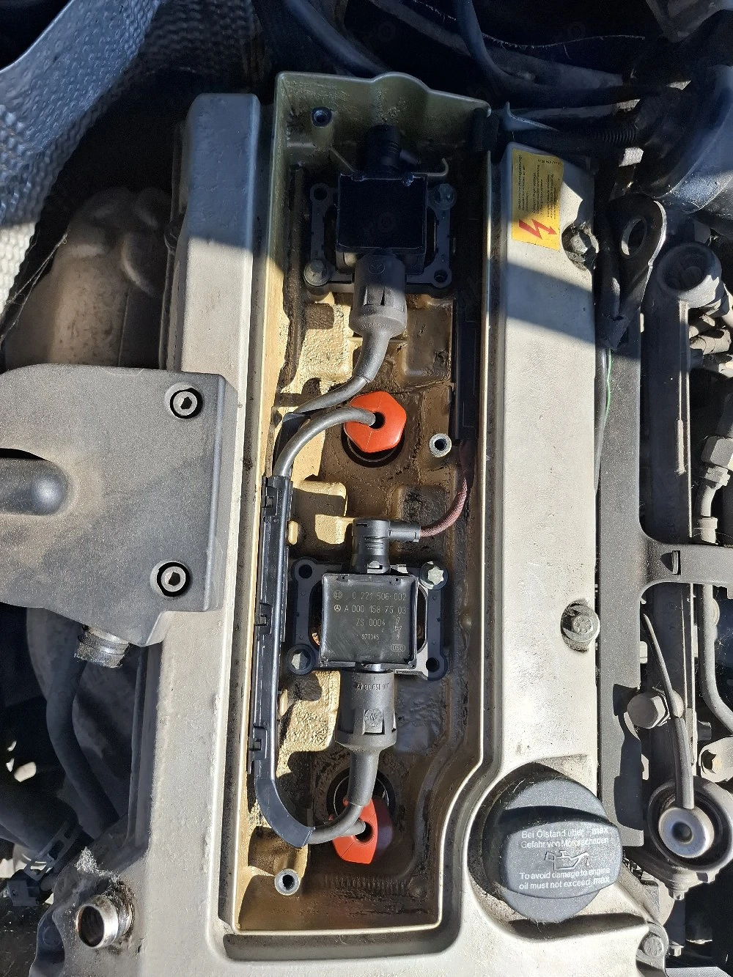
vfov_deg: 73.9
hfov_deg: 58.9
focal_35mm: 23
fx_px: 649
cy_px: 488
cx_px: 366
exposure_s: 1/1250
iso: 50
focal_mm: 5.54
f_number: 1.8
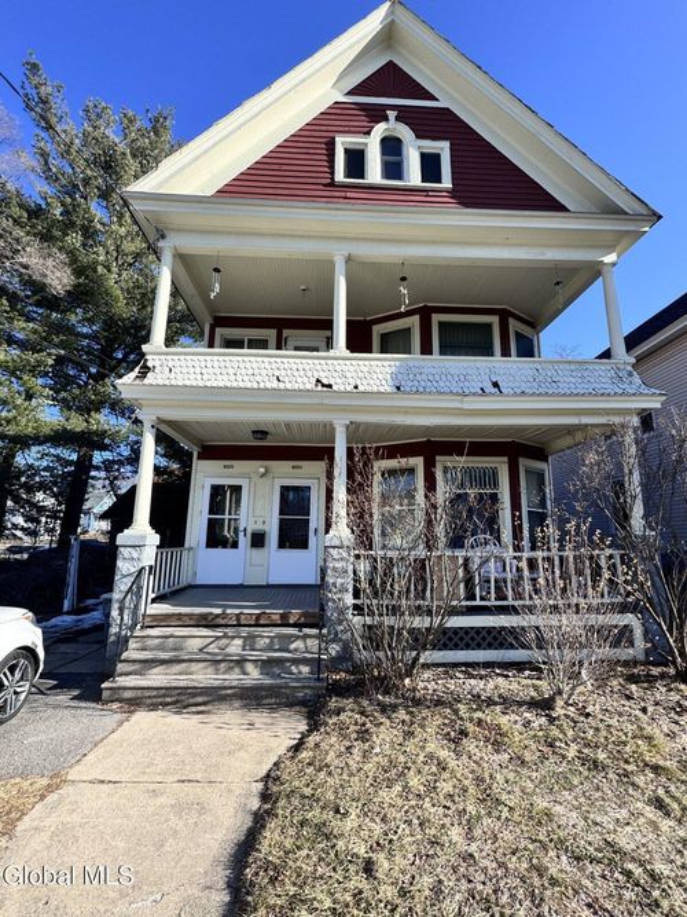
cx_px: 344
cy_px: 458
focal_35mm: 15
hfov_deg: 81.7
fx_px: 397
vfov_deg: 98.2
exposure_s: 1/693
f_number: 2.2
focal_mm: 2.22
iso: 40
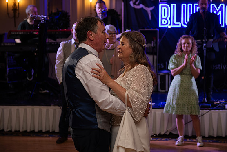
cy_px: 73
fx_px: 460
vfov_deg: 18.7
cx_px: 117
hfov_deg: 27.7
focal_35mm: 73
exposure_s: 1/160
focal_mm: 70
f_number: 3.5
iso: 500
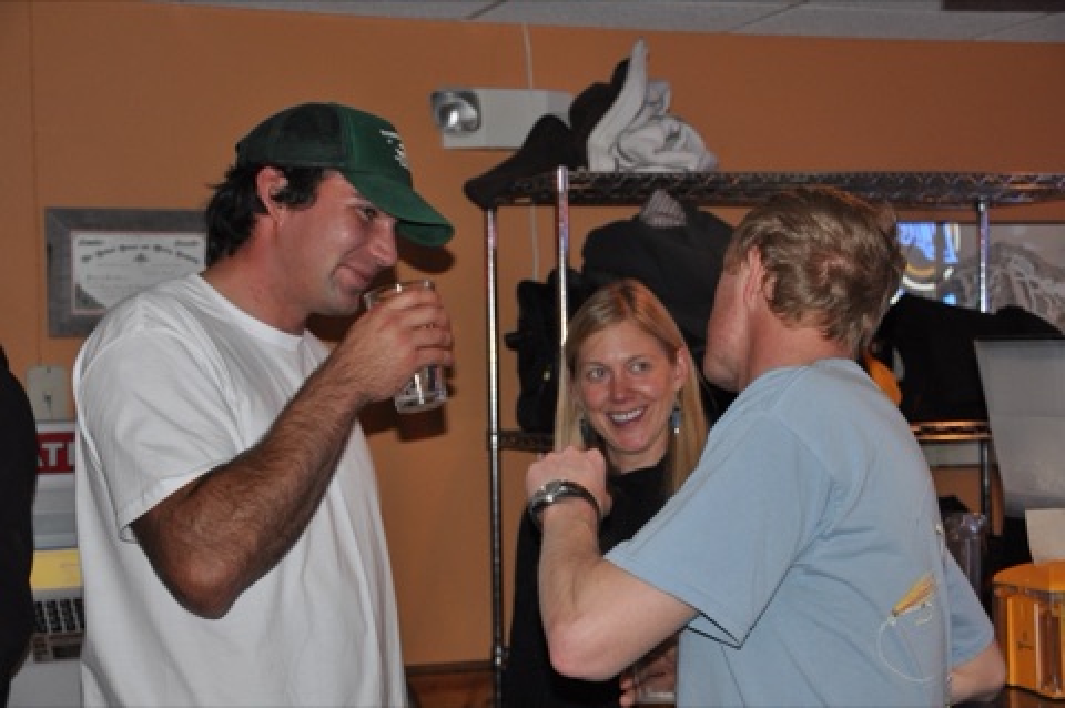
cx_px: 532
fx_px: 1995
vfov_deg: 20.1
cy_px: 354
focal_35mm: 68
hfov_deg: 29.9
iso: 800
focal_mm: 45
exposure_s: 1/60
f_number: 4.8
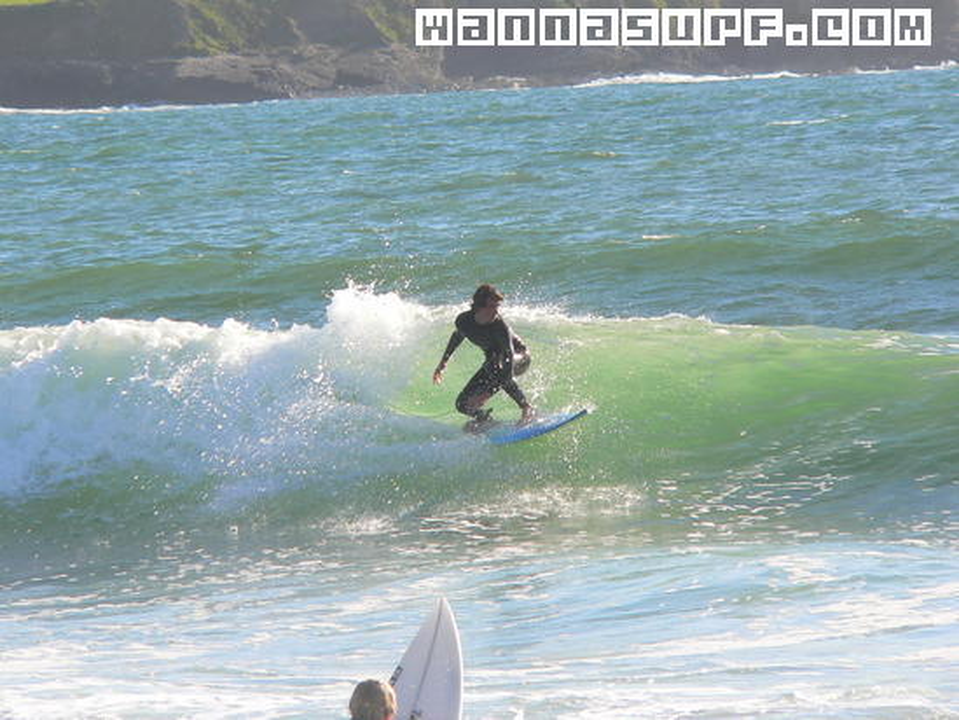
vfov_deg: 3.4
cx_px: 480
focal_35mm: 432
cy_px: 360
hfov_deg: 4.6
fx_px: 11971
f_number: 4.6
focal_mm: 72
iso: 80
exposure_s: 1/320
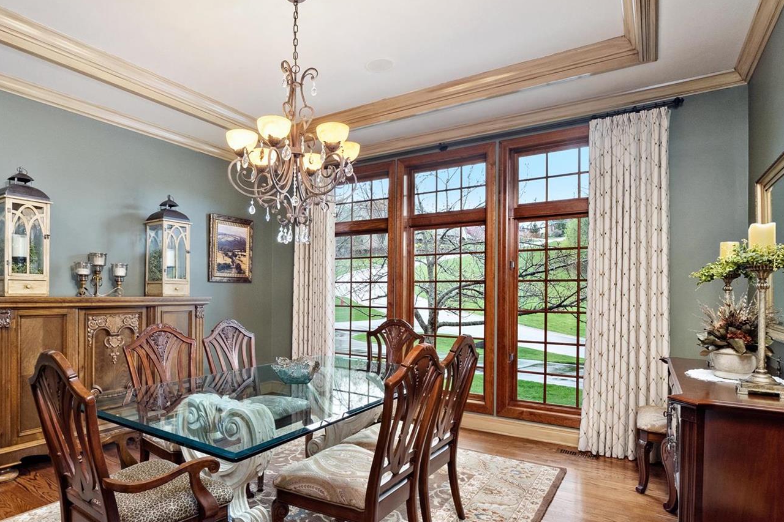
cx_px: 322
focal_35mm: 20
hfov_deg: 83.2
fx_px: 435
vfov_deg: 61.6
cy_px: 300
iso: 400
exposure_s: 1/25
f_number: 8
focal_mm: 8
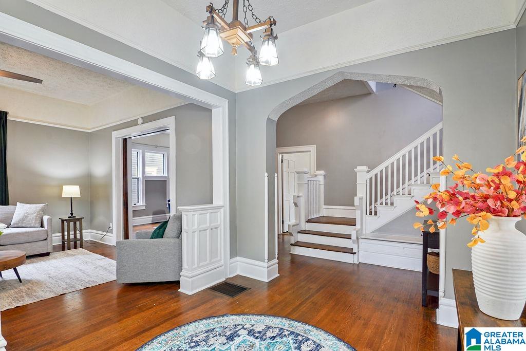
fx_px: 234
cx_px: 263
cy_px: 176
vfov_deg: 73.8
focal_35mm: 16
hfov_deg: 96.7
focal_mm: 11
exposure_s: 1/4
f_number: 10
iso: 200
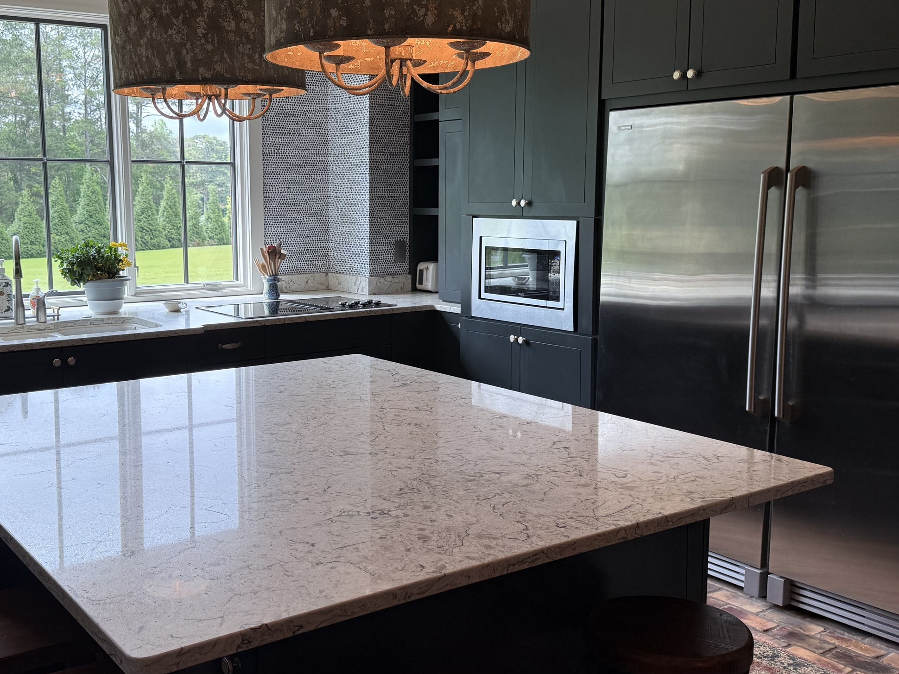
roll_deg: +0.2
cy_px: 320
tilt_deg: -6.7
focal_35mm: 38
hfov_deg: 48.7
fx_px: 987
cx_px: 356
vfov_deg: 37.7
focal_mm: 6.76
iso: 100
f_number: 1.78
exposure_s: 1/290
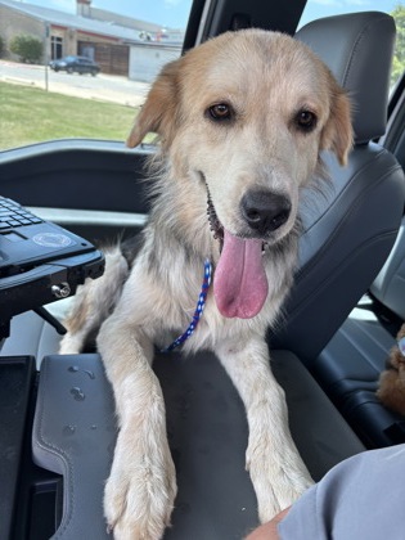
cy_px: 270
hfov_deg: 53.1
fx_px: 406
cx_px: 202
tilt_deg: -24.8
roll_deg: -9.2
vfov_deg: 67.3
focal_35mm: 26
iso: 32
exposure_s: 1/125
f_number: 1.6
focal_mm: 5.96
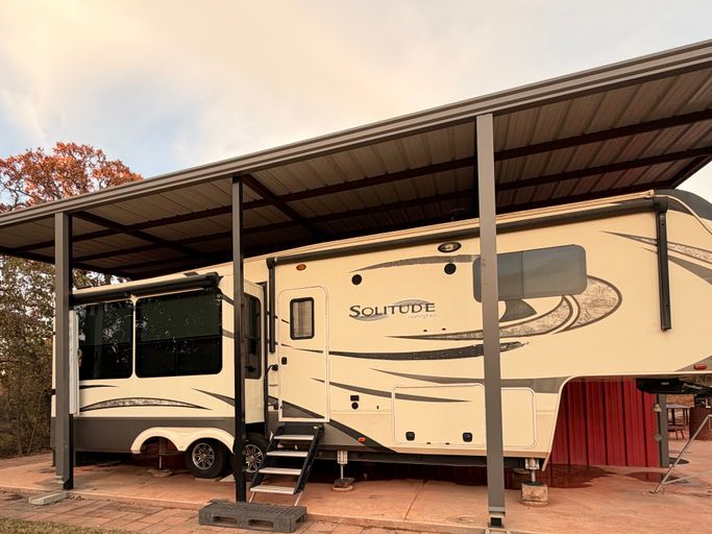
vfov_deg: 61.1
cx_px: 317
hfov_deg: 78.7
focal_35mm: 21
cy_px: 378
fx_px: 432
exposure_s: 1/121
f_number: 2.2
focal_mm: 2.22
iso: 80
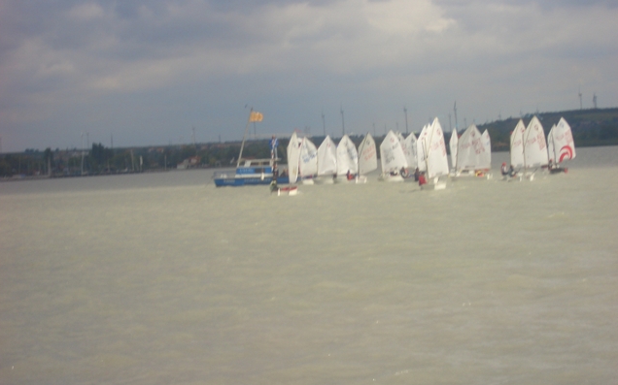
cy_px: 176
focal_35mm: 112
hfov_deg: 18.6
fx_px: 1886
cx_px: 310
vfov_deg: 11.7
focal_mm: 17.4
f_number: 7.7
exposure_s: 1/200
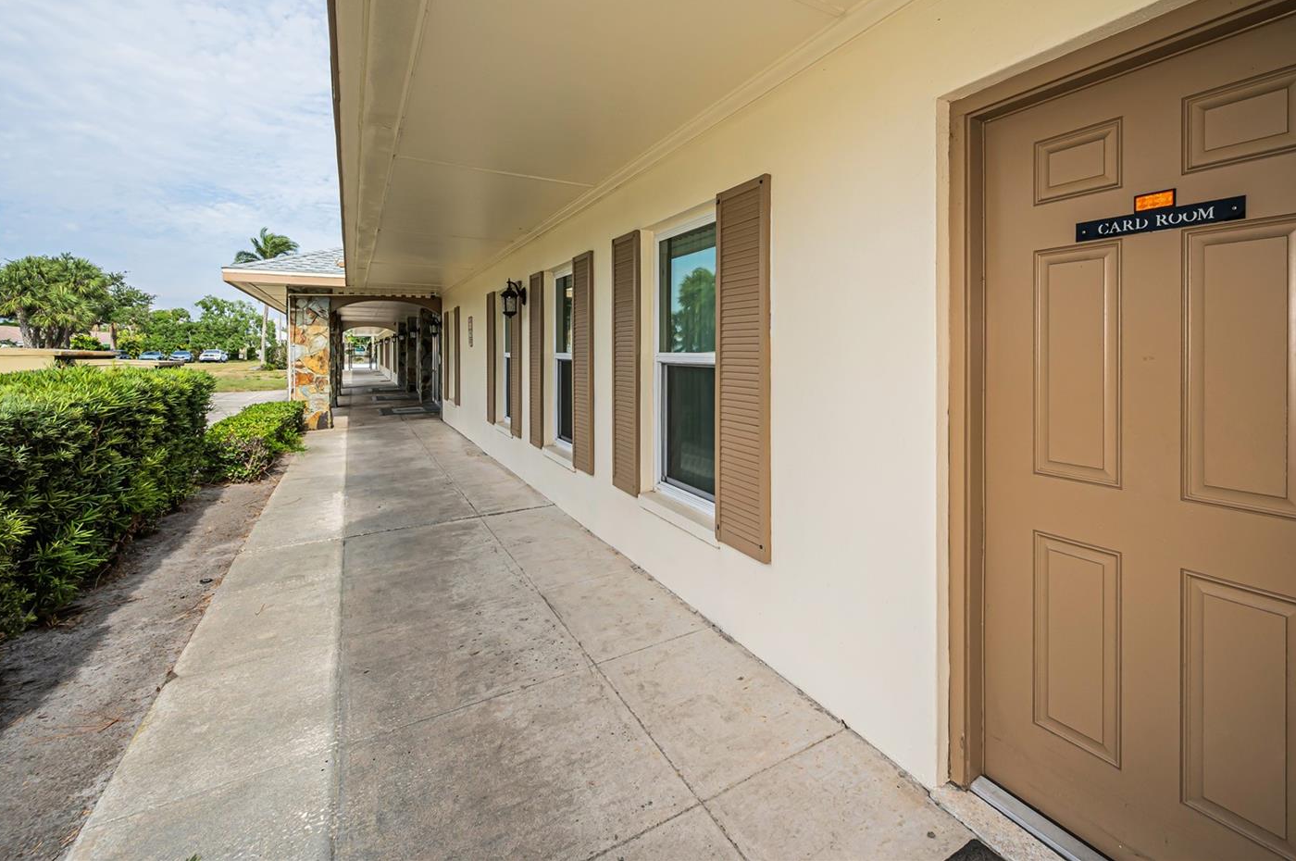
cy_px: 370
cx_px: 734
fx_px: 575
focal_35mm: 16
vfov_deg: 73.2
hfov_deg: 96.2
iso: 320
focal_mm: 14
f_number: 8
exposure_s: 1/800
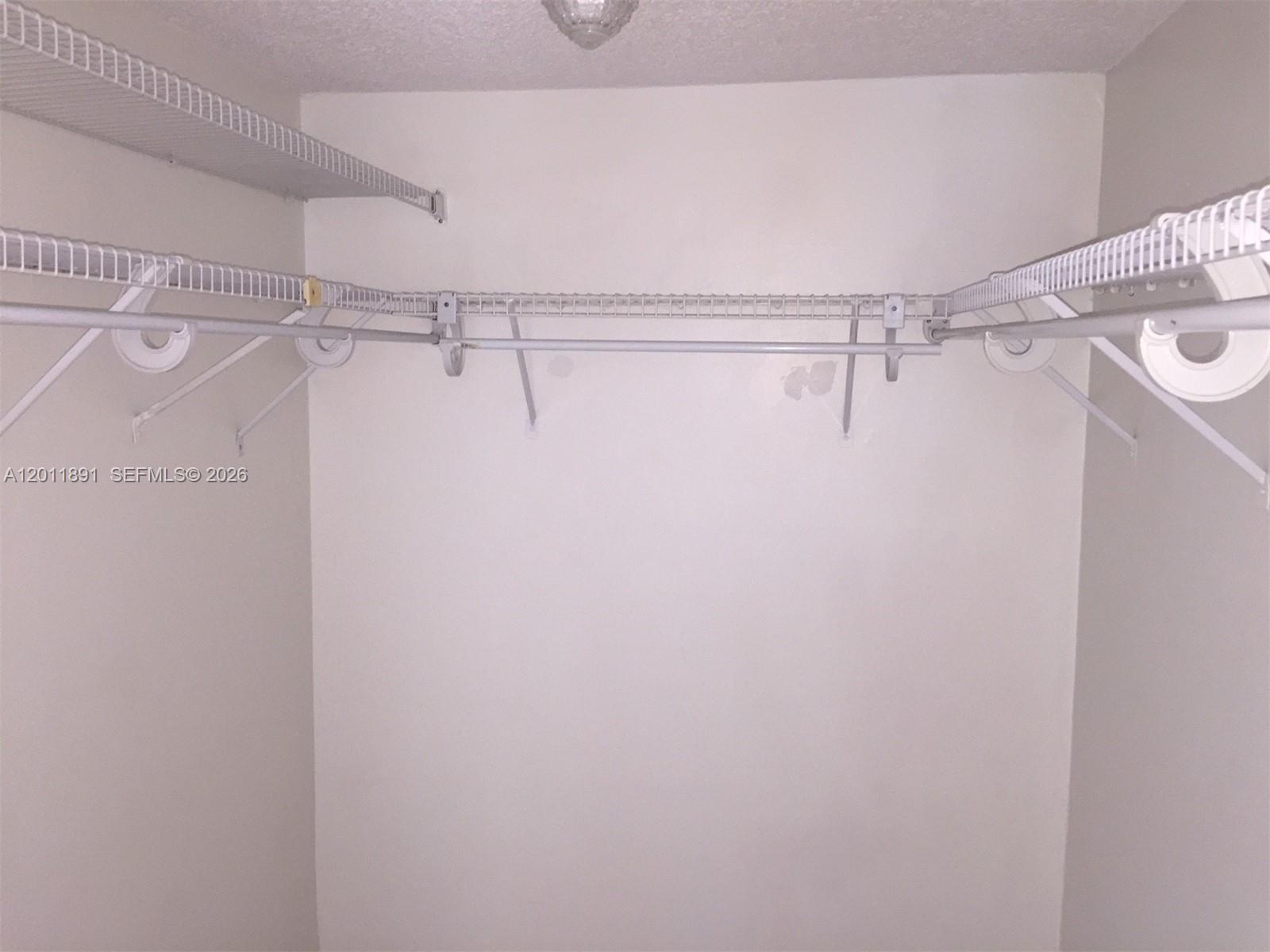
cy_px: 476
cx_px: 635
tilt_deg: -5.4
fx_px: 1064
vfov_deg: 48.2
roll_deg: +0.1
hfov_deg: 61.7
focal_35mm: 29
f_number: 2.2
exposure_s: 1/30
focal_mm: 4.15
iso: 160
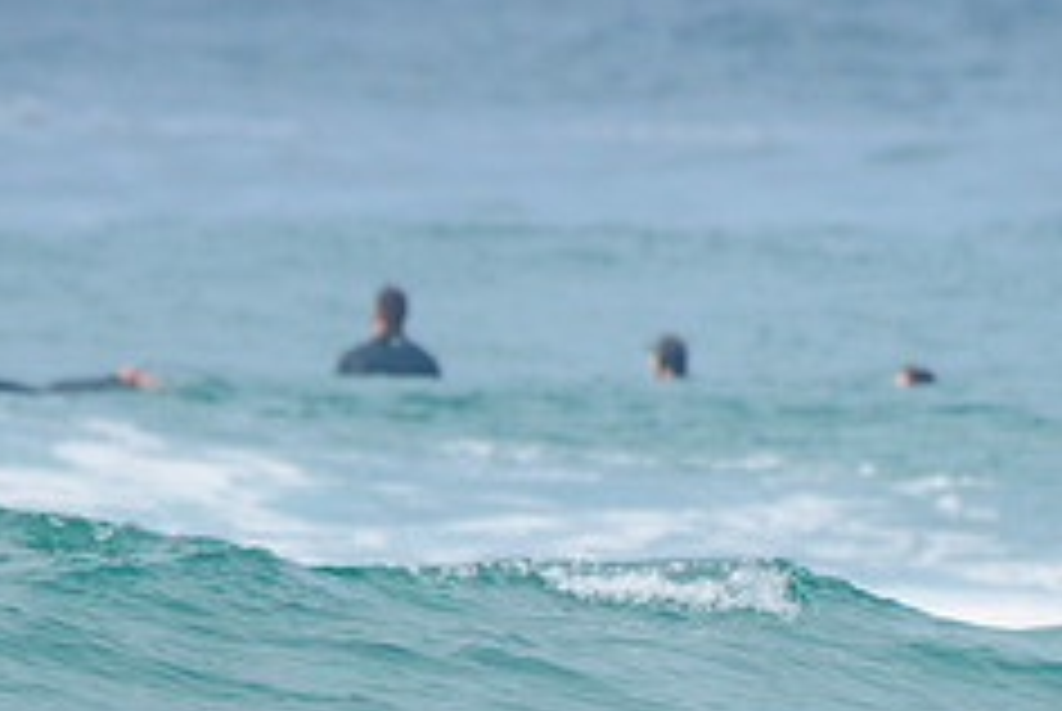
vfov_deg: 0.9
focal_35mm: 1504
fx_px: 44422
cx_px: -258
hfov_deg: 1.4
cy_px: 630
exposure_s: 1/2000
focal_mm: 500
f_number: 5.6
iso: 450
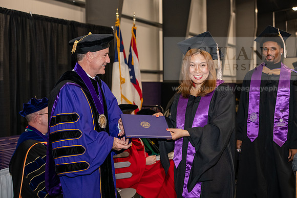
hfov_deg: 28.8
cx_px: 148
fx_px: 578
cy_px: 99
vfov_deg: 19.5
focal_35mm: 70
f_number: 5.6
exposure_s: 1/200
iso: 2500
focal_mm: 70
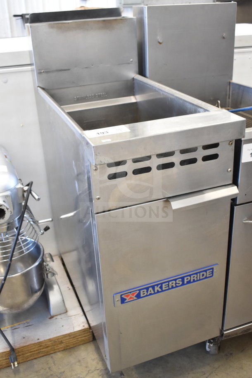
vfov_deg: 49.6
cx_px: 126
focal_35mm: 39
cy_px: 189
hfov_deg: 34.2
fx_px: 409
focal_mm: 26
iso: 1000
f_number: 4
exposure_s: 1/40
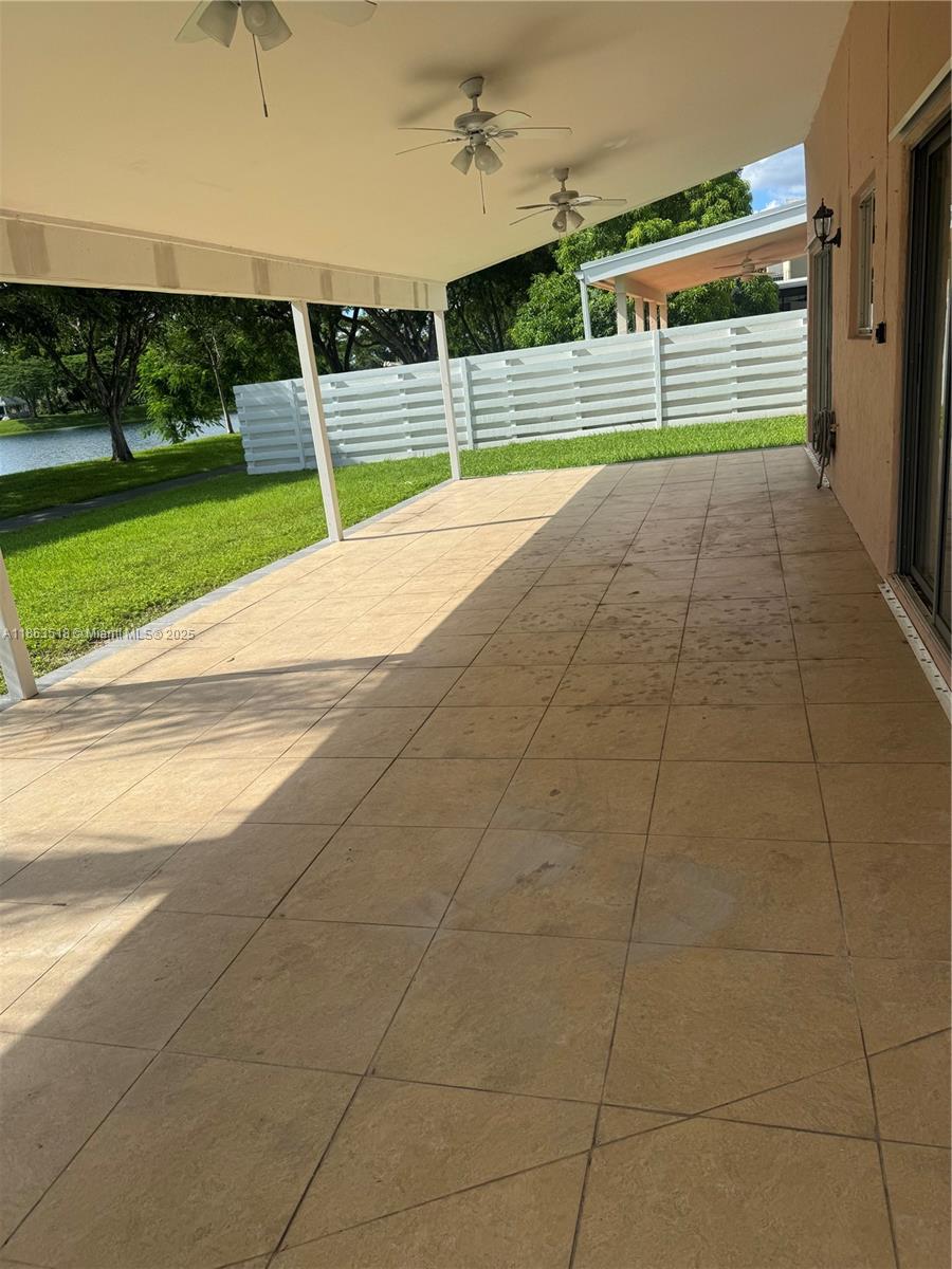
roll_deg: +5.3
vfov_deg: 71.6
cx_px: 476
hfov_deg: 56.8
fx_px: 880
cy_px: 634
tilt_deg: -16.4
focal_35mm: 24
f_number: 1.78
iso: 80
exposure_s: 1/4049
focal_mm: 6.76
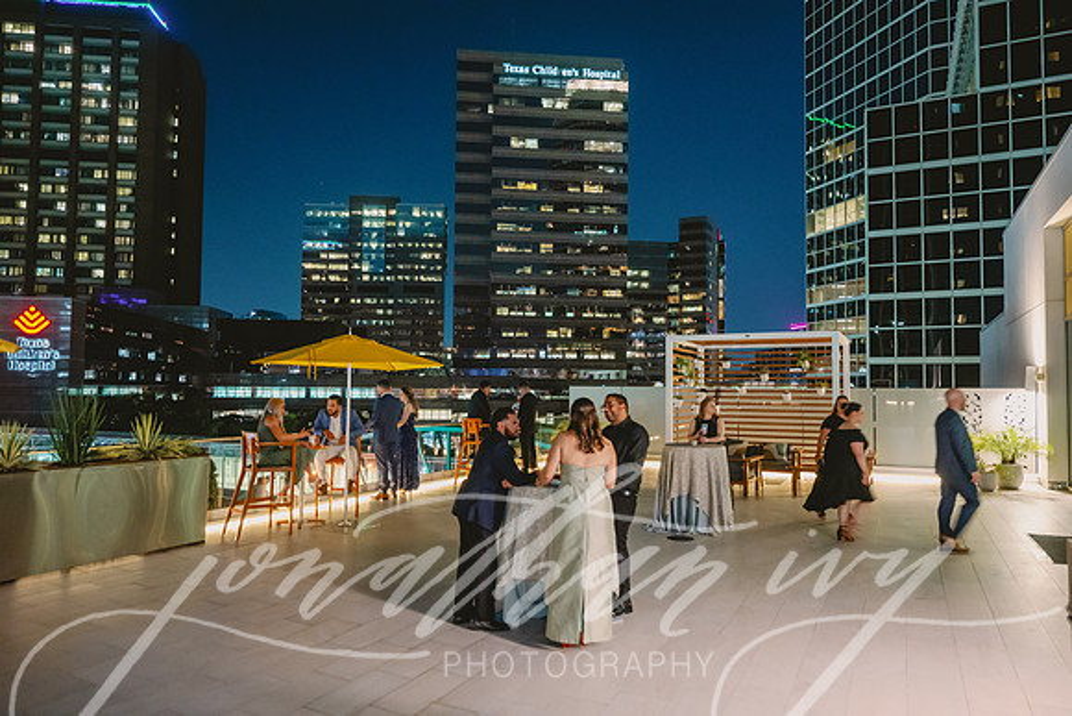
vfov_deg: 53.2
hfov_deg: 73.7
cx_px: 536
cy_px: 358
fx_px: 715
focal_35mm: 24
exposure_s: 1/20
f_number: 2.8
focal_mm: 24
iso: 2500
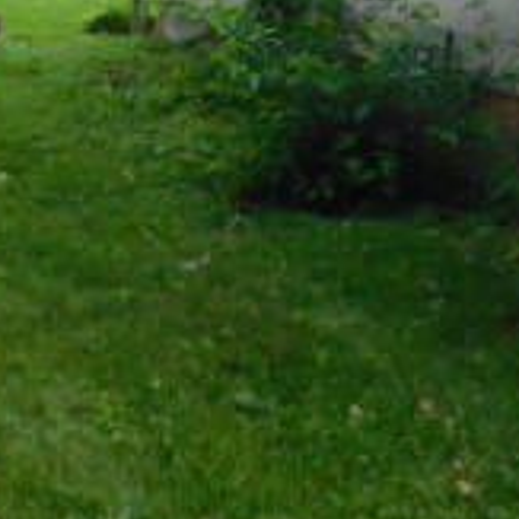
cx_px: 465
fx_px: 1357
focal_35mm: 80
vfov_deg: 19.5
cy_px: -207
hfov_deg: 21.2
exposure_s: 1/320
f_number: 3
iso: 125
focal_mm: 4
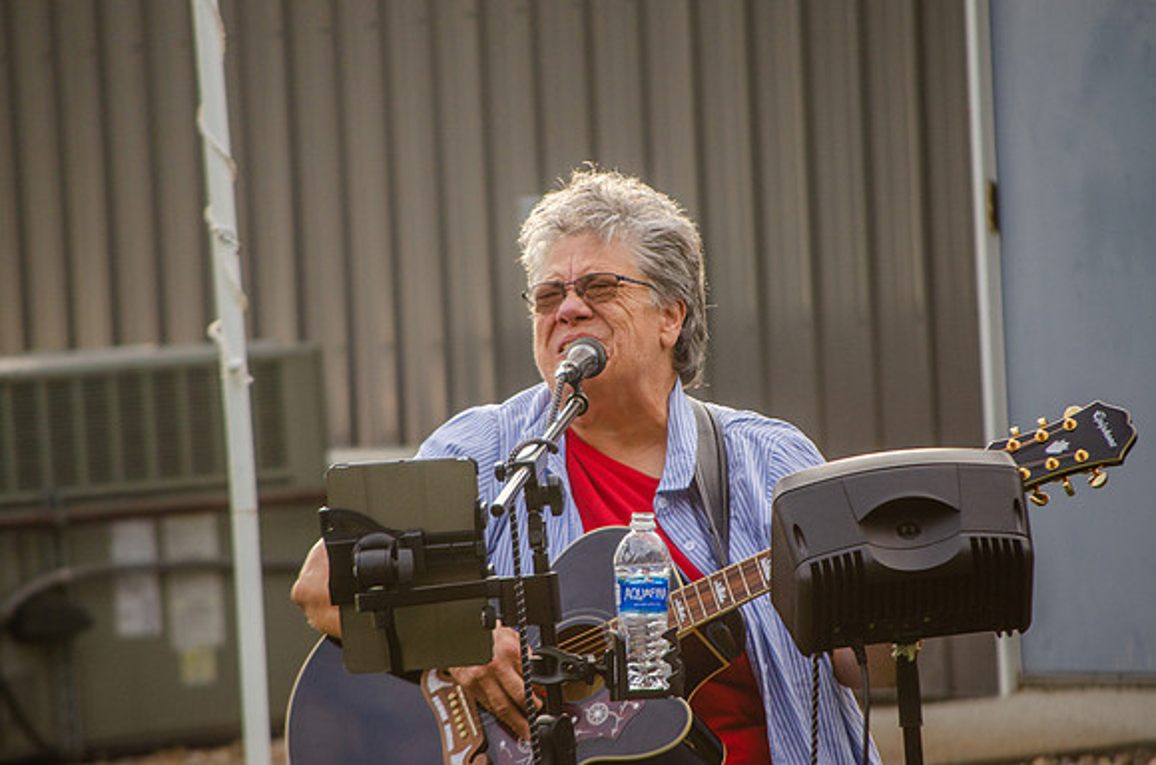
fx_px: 9612
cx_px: 578
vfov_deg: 4.6
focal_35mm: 300
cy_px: 382
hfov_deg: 6.9
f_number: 5.6
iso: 400
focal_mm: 200
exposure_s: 1/500
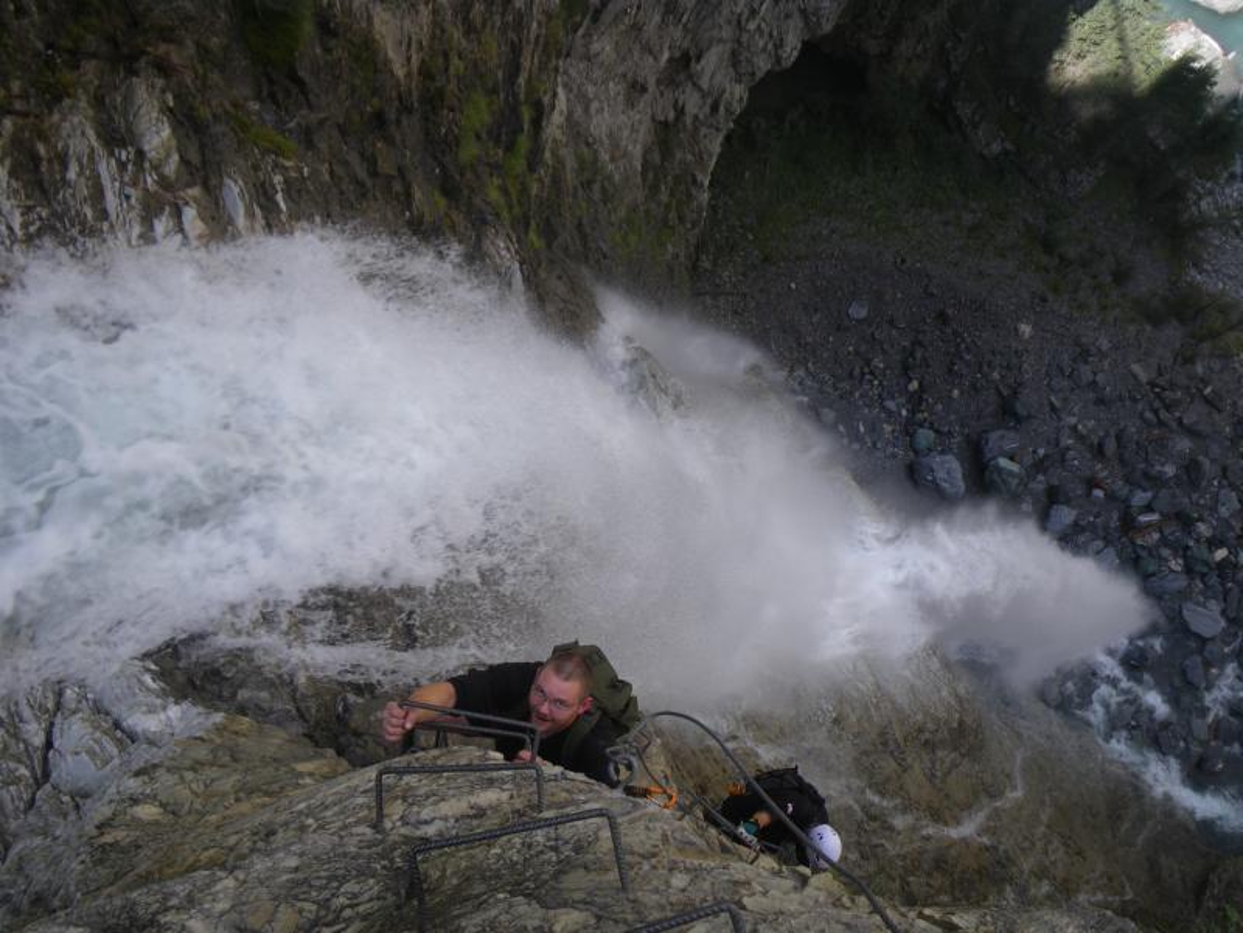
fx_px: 1005
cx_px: 622
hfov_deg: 63.4
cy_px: 466
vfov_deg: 49.7
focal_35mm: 28
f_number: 4.2
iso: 50
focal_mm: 5
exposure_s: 1/160
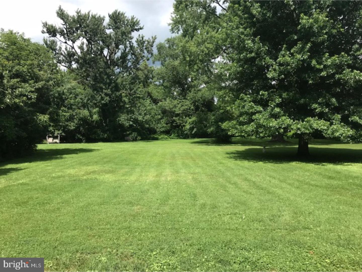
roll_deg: -0.4
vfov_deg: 49.7
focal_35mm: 28
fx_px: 293
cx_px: 181
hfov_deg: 63.4
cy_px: 136
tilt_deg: -1.2
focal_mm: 3.99
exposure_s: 1/1259
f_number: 1.8
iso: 20
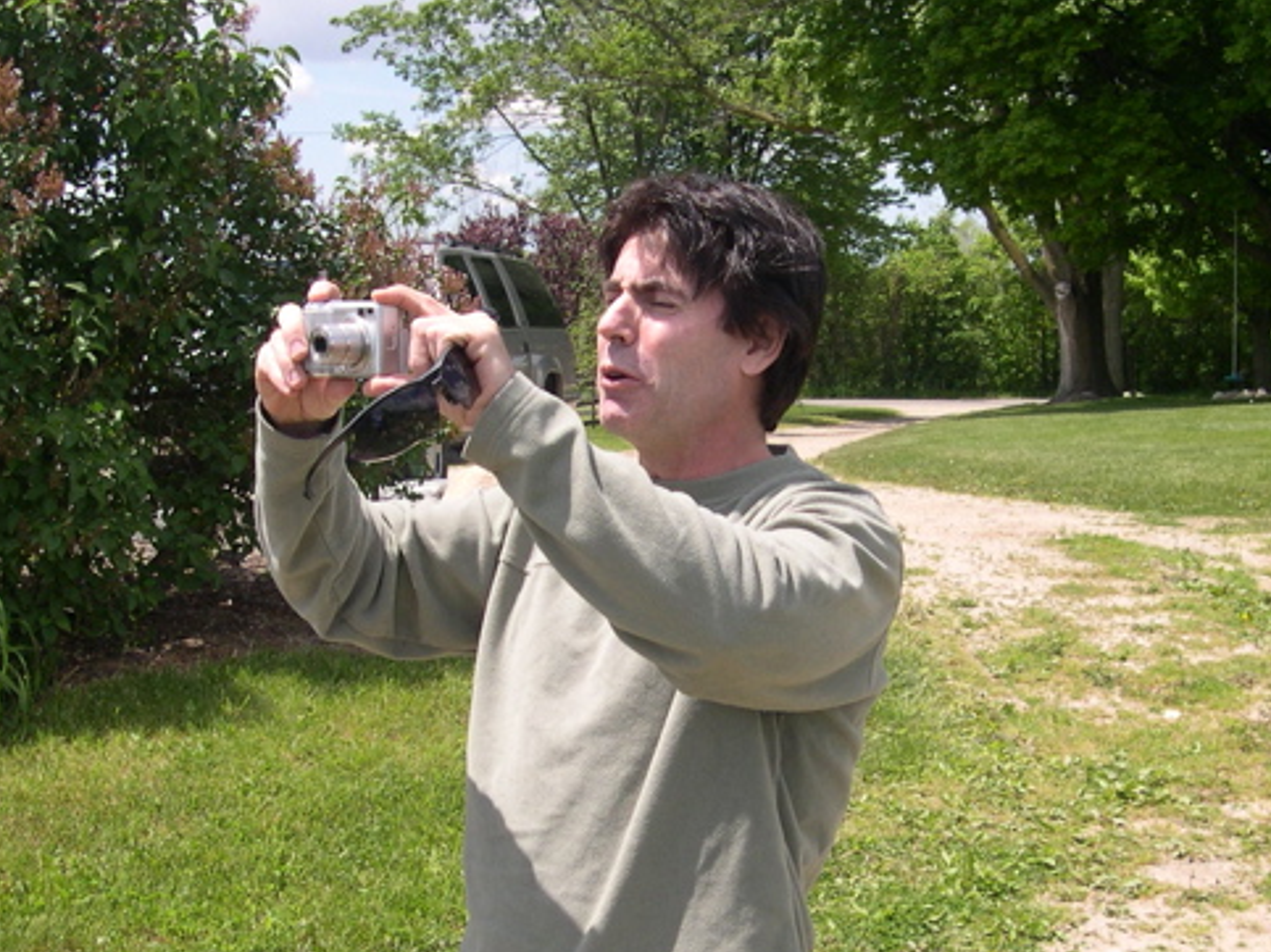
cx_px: 682
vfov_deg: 23.2
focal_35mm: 63
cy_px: 579
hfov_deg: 30.7
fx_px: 2313
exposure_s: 1/166
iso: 100
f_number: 7.6
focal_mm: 8
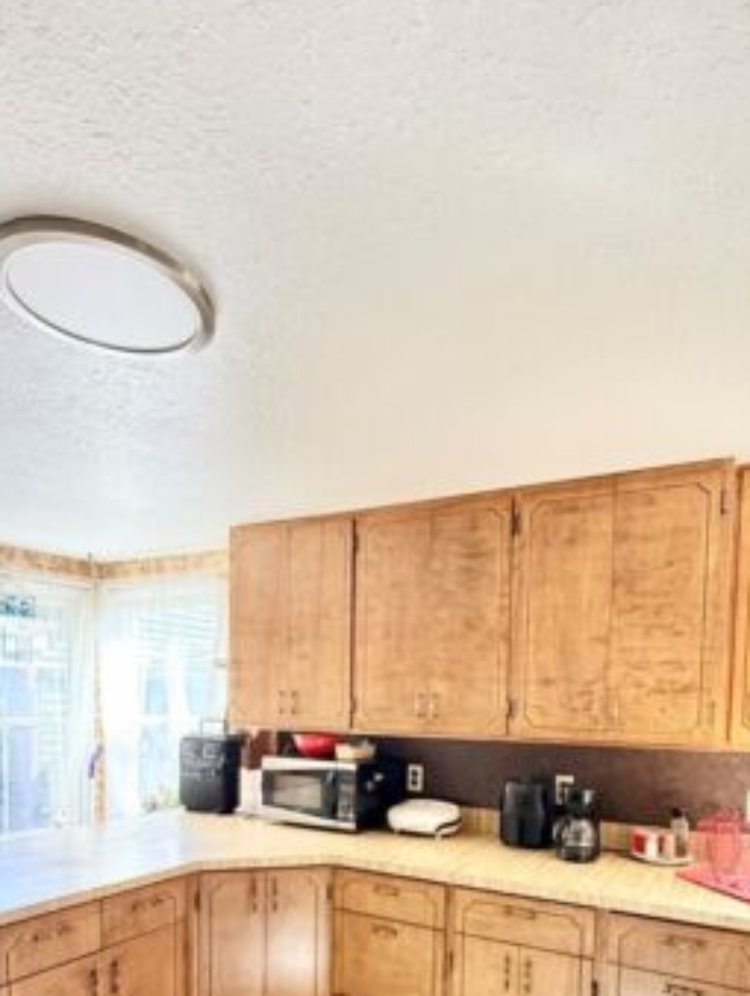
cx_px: 438
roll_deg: -0.8
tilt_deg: -1.6
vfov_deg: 71.4
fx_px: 634
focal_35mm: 22
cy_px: 742
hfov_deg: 60.8
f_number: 2.2
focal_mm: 2.22
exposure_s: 1/99
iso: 250
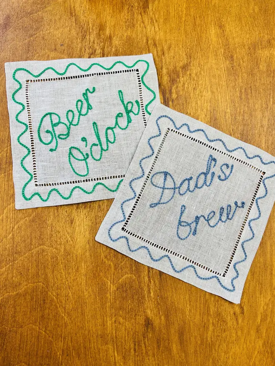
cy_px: 183
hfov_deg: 53.1
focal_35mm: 26
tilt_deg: -82.3
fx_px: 275
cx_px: 138
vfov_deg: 67.3
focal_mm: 5.7
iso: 32
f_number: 1.5
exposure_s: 1/131
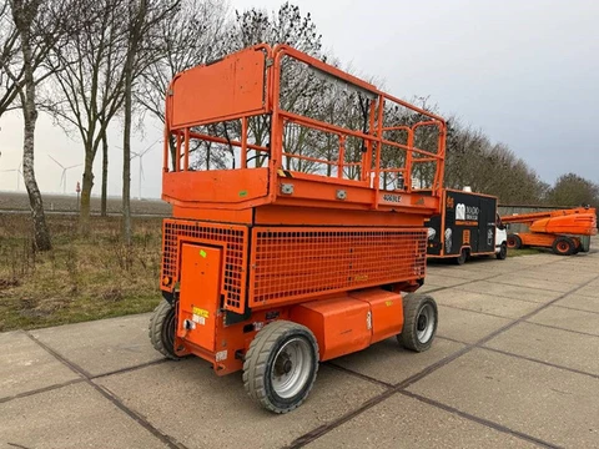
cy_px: 224
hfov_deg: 71.6
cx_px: 300
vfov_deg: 56.8
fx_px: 415
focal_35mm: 24
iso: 80
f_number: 1.78
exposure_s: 1/403
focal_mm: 6.76
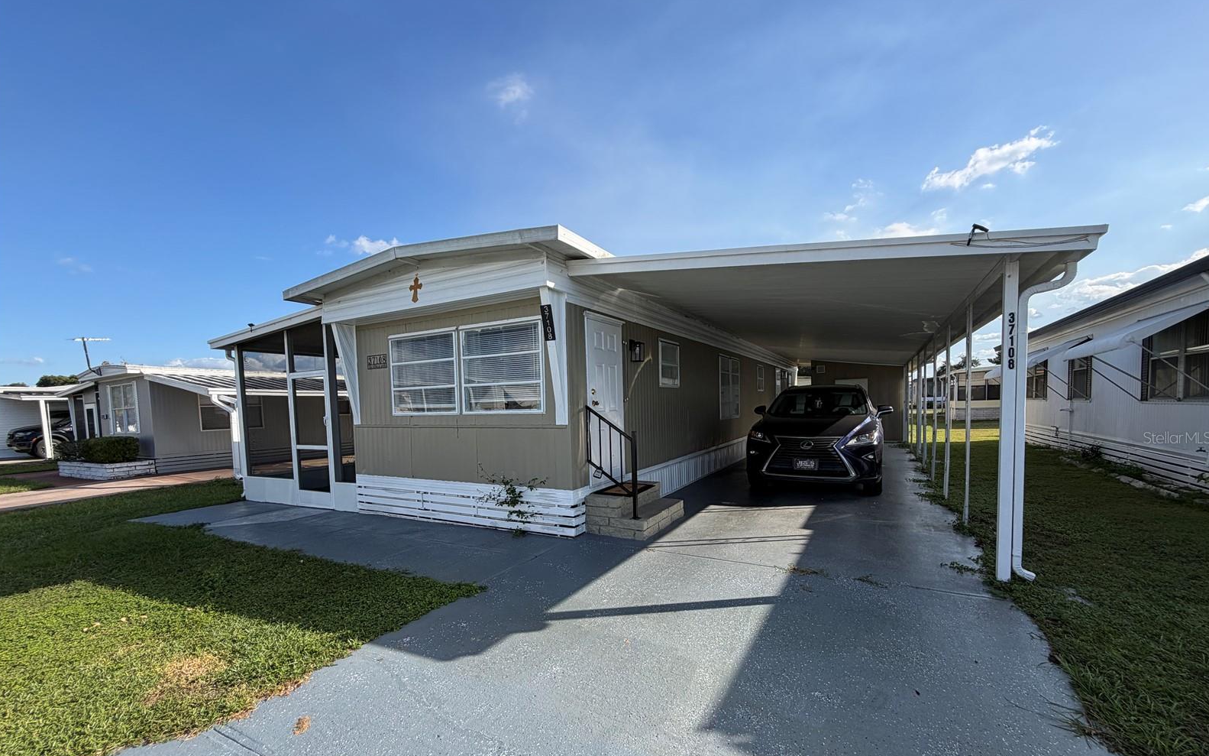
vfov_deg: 74.3
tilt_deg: -2.7
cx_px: 604
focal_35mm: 15
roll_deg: +1.5
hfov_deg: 101.5
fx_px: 494
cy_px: 437
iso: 25
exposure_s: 1/770
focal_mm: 2.22
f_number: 2.2
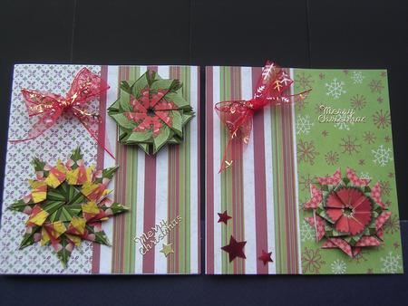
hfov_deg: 43.8
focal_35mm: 43
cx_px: 204
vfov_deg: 33.6
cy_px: 153
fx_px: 507
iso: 50
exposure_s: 1/93
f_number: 3.2
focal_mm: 6.7
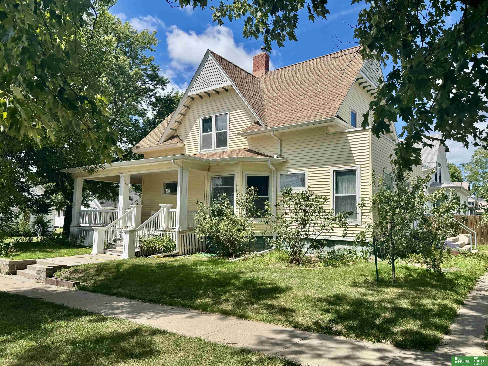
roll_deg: +0.5
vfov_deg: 56.8
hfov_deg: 71.6
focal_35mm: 24
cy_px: 183
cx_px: 244
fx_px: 338
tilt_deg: +5.6
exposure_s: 1/3597
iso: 80
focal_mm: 6.76
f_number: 1.78
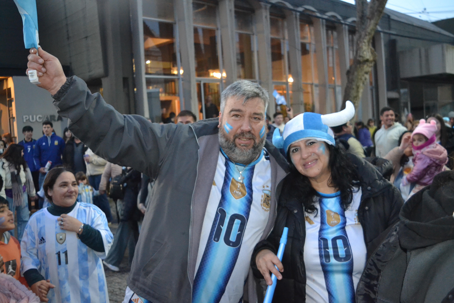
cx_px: 227
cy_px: 152
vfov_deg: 36.9
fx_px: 454
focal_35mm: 36
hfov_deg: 53.1
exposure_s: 1/60
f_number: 4
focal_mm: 24
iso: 3200
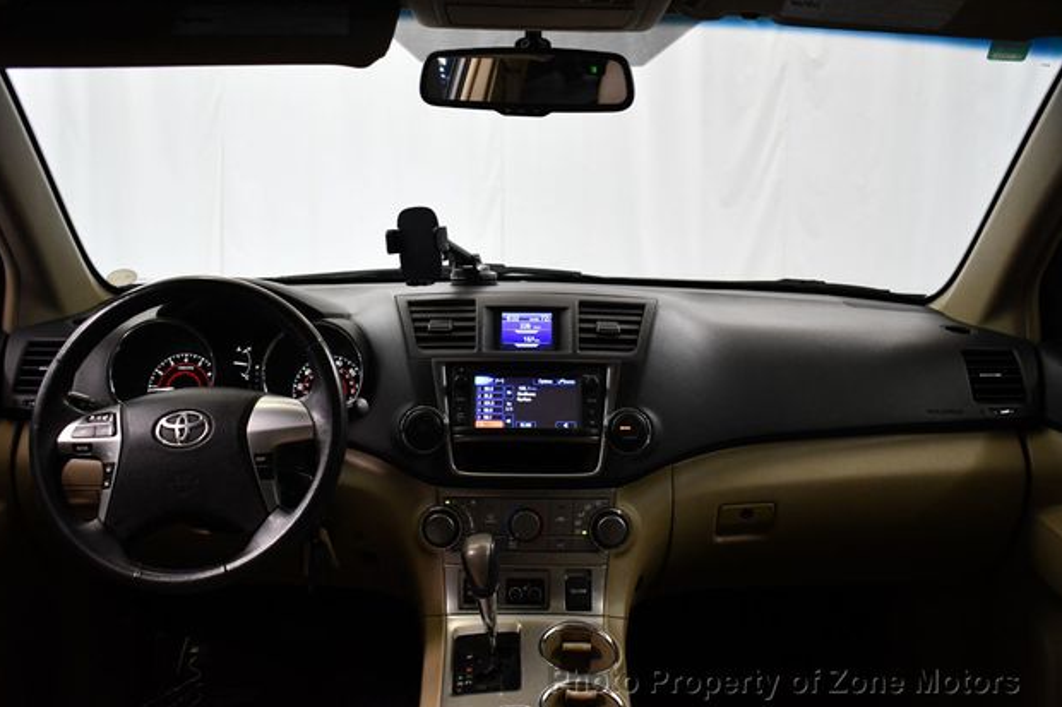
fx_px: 944
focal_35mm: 32
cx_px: 528
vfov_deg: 41.1
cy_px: 348
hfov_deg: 58.7
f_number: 3.8
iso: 2200
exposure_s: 1/125
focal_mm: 21
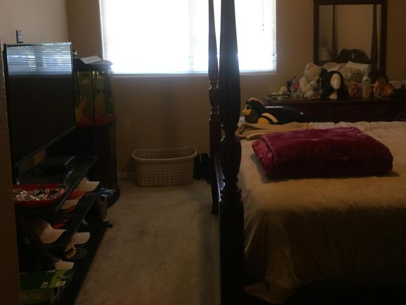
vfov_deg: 36.5
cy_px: 106
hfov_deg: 47.6
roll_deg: +0.3
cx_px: 243
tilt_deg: -6.7
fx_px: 457
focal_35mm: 39
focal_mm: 4.15
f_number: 2.2
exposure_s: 1/30
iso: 160
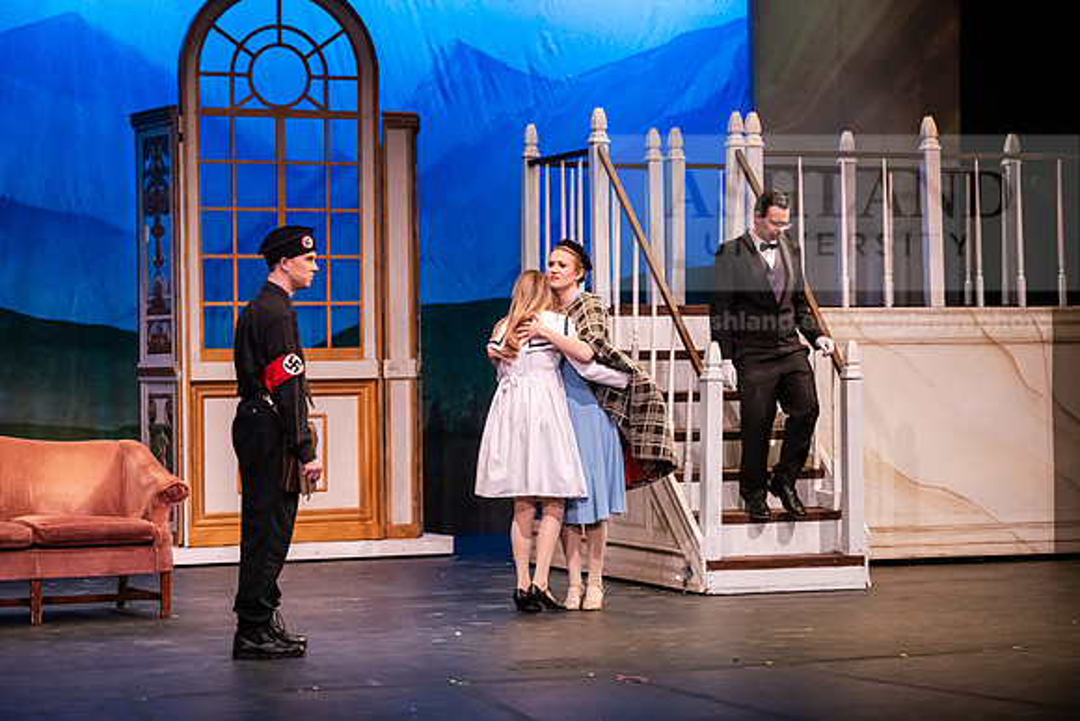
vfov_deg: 14.4
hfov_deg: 21.5
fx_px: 2851
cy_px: 360
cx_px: 540
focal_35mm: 95
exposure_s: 1/250
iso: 4000
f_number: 3.2
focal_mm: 95
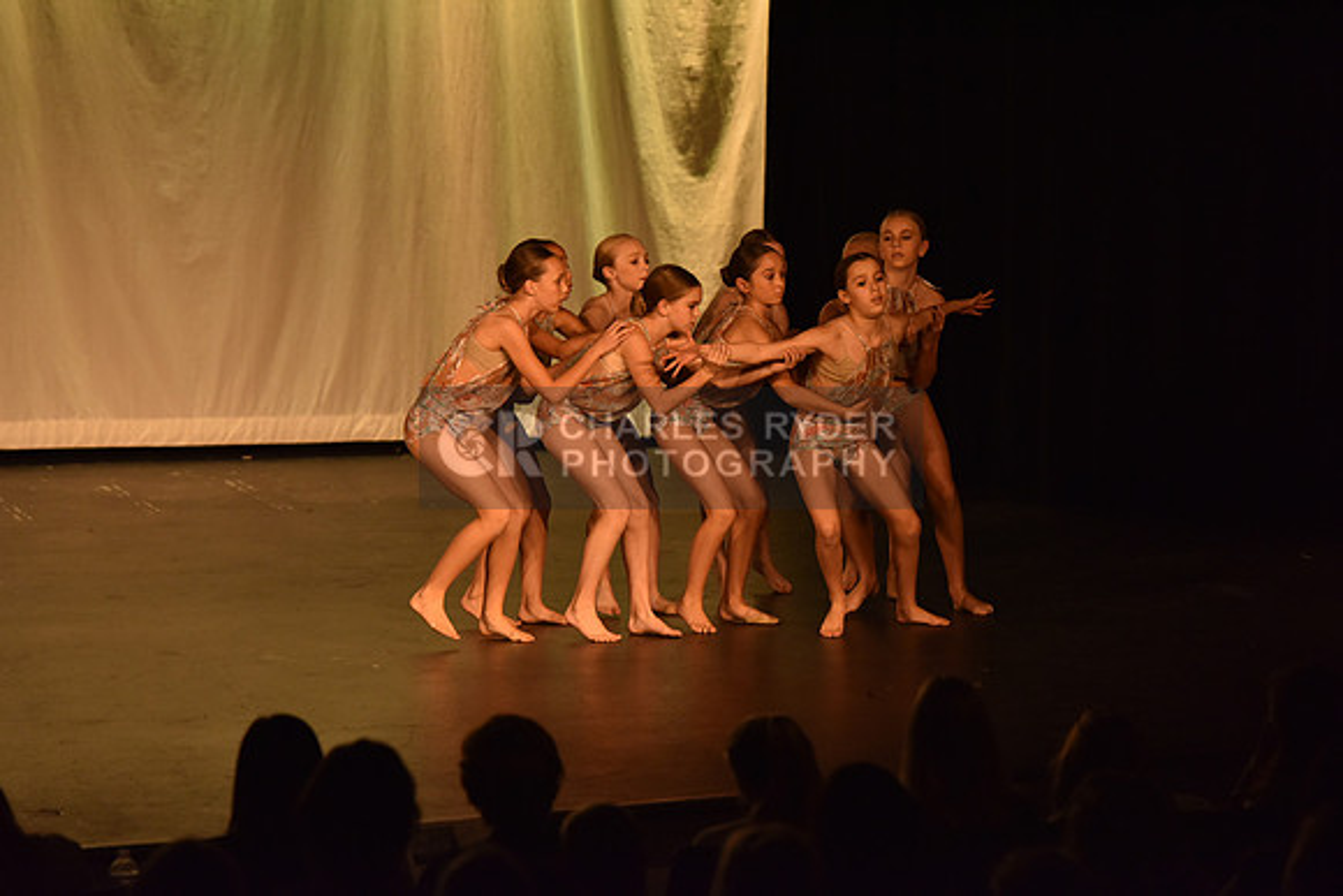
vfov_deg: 9.5
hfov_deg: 14.2
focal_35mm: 145
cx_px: 672
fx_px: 5410
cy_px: 448
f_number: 4
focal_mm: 145
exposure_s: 1/320
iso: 2000
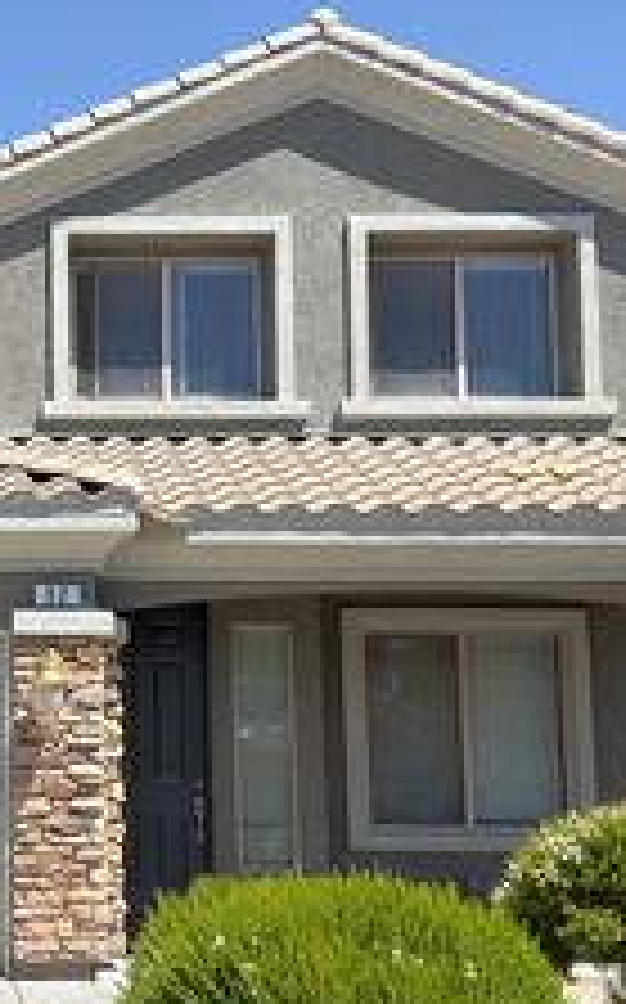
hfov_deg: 21.7
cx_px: -32
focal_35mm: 57
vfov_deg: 35.7
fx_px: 1559
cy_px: 464
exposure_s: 1/7937
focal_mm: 6.76
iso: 100
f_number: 1.78
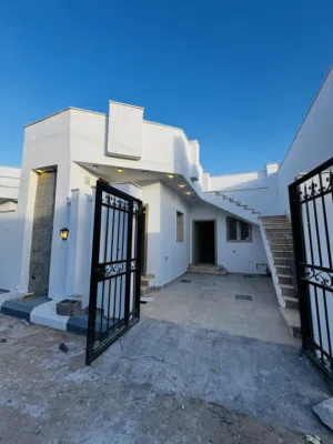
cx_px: 166
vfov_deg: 102.1
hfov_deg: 85.7
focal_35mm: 14
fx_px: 180
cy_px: 222
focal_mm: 2.22
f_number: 2.2
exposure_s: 1/505
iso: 40
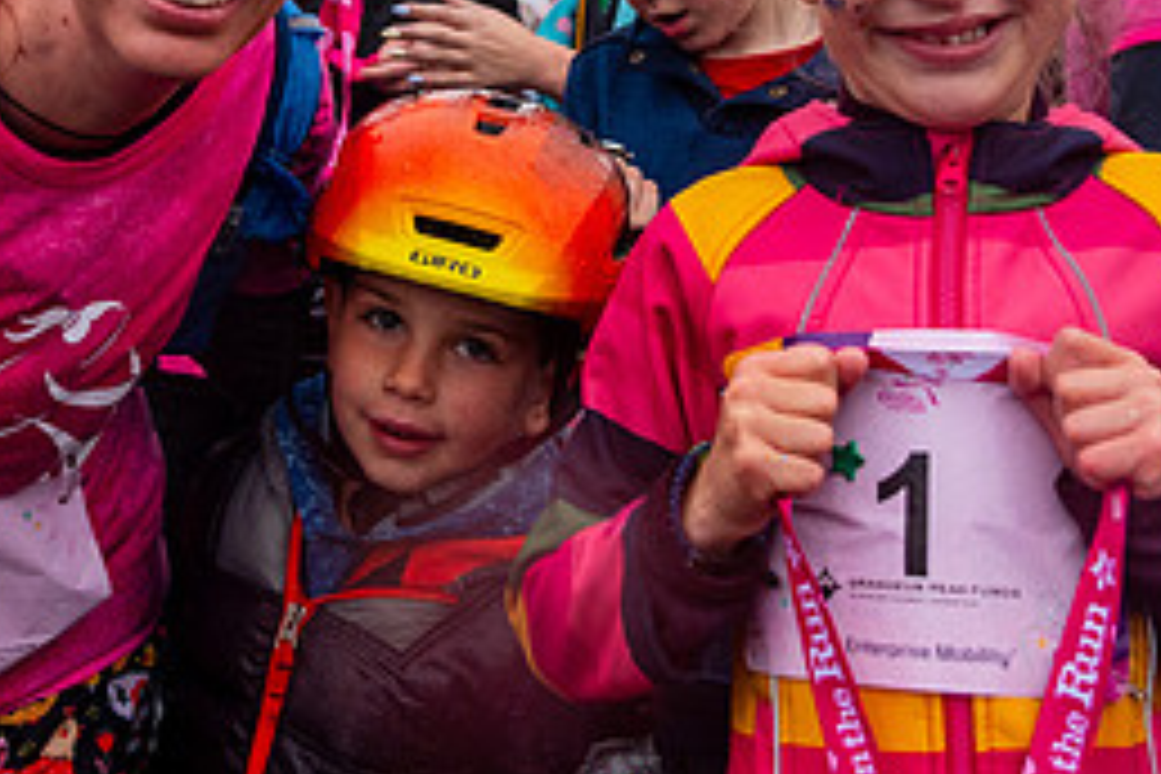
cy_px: 75
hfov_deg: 30.0
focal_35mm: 67
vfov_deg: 19.9
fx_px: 2161
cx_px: 481
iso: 1600
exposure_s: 1/3200
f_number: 4
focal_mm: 24
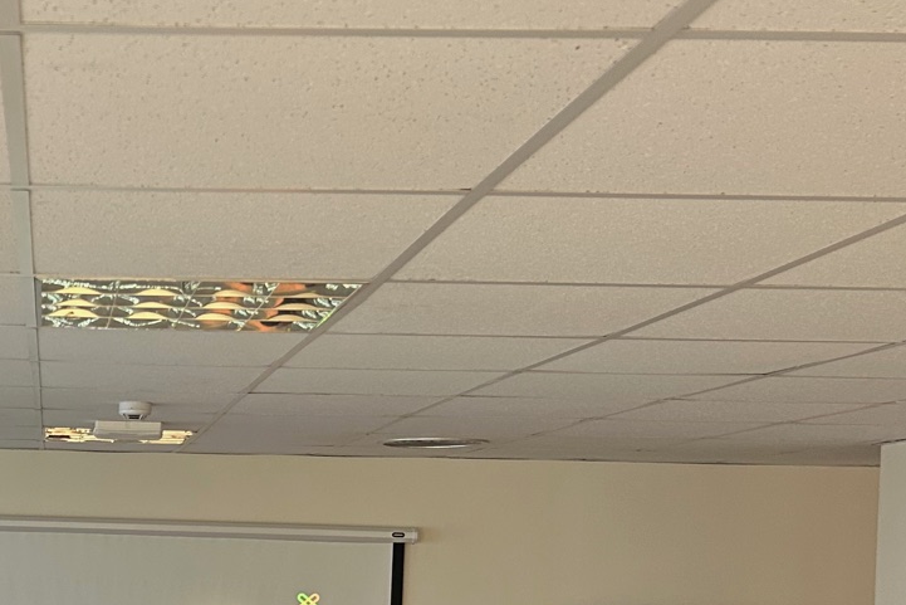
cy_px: 605
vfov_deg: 21.8
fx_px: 1510
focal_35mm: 60
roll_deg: -1.9
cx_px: -10
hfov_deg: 30.9
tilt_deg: -0.6
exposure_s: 1/50
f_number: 1.5
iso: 200
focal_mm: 5.7
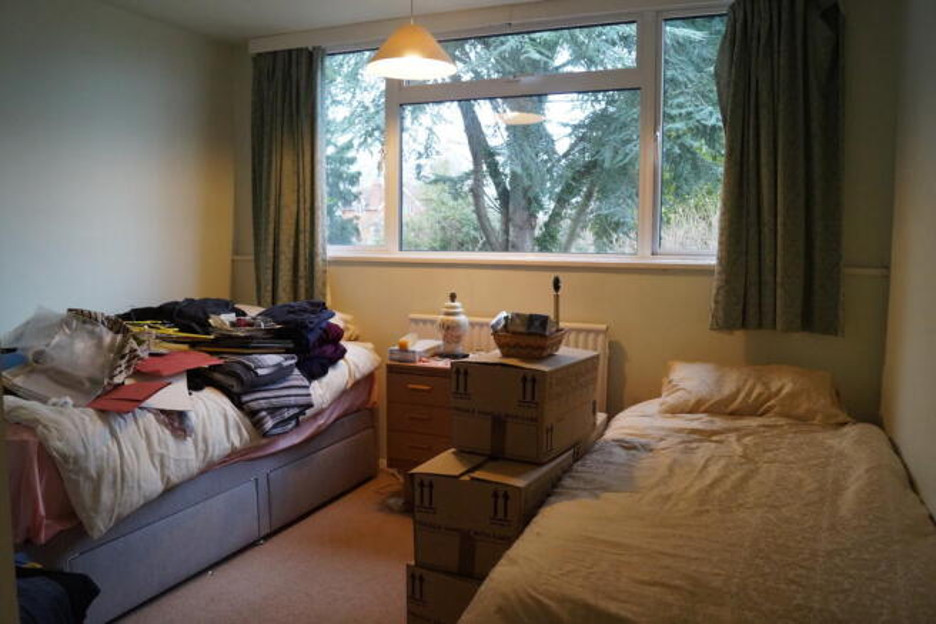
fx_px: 702
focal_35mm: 27
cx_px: 468
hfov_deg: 67.4
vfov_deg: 47.9
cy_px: 312
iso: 1600
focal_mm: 18
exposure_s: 1/160
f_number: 4
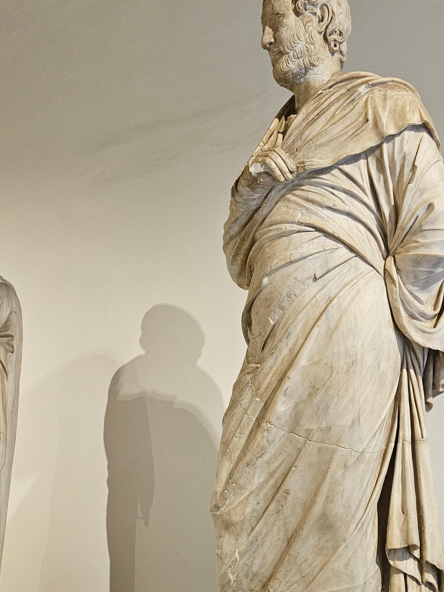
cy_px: 414
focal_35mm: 38
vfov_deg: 47.8
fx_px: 650
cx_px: 291
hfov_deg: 37.4
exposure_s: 1/240
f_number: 1.7
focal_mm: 6.3
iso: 640
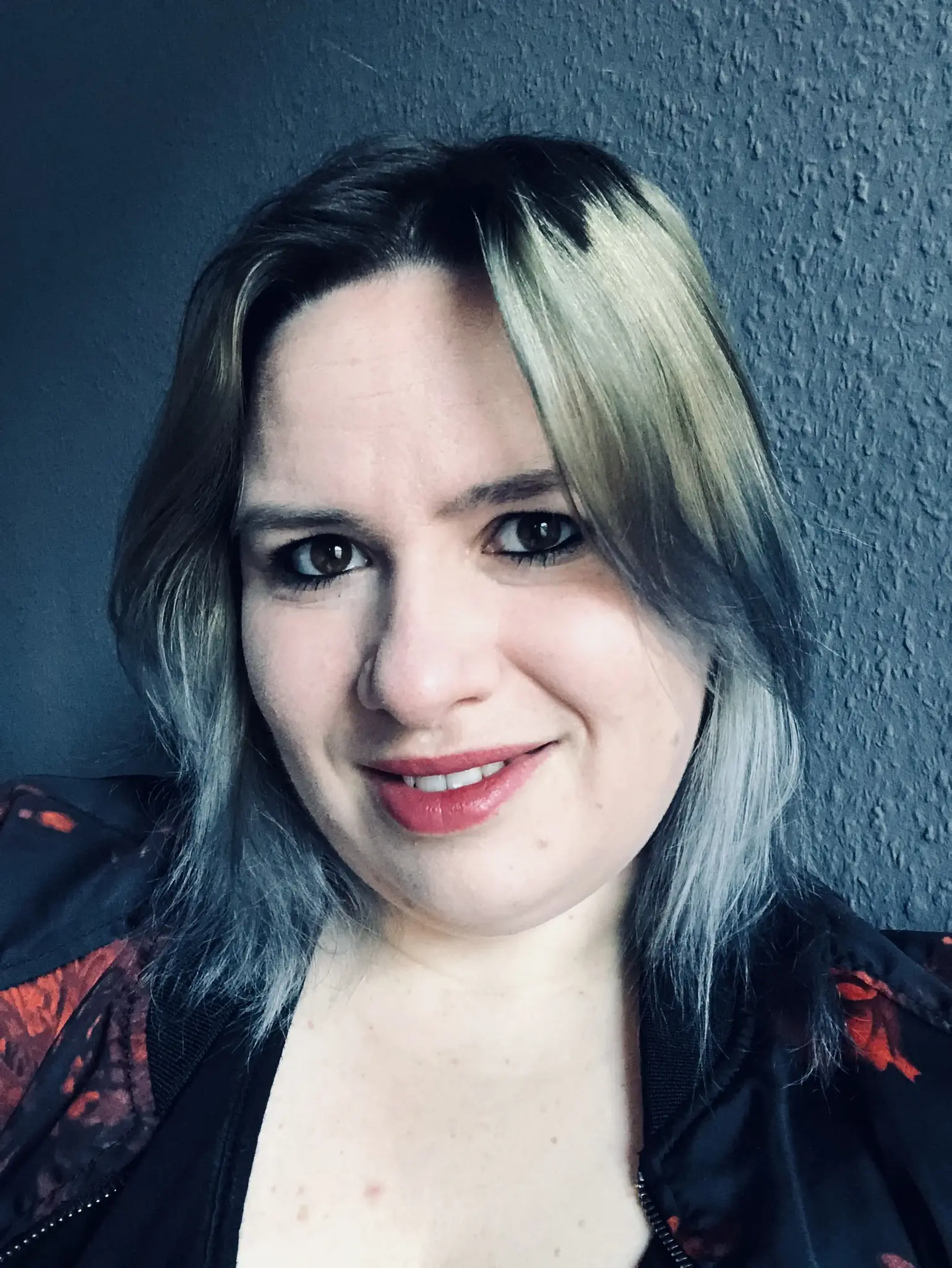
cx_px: 476
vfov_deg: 56.8
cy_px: 634
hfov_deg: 44.2
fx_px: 1172
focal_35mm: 32
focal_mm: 2.87
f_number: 2.2
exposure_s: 1/60
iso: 320
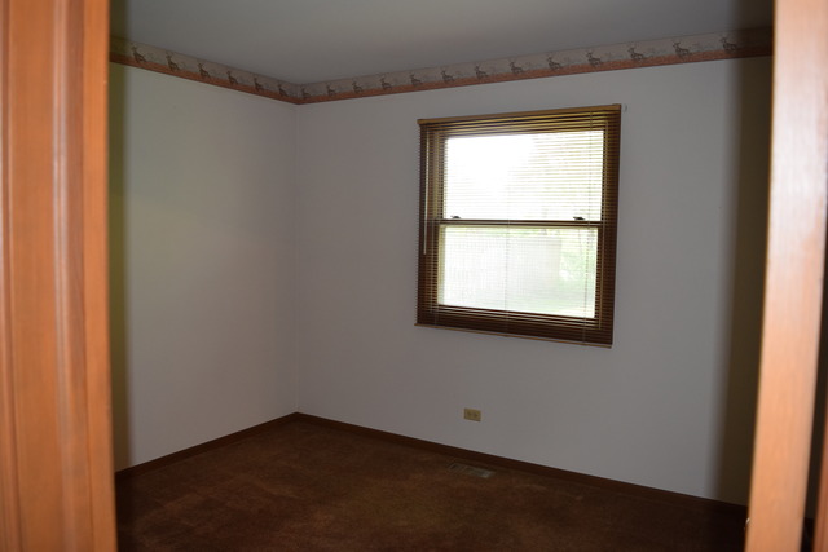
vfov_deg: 48.0
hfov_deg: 67.4
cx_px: 414
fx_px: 621
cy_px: 276
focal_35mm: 27
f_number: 4.5
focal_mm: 18
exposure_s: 1/80
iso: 800
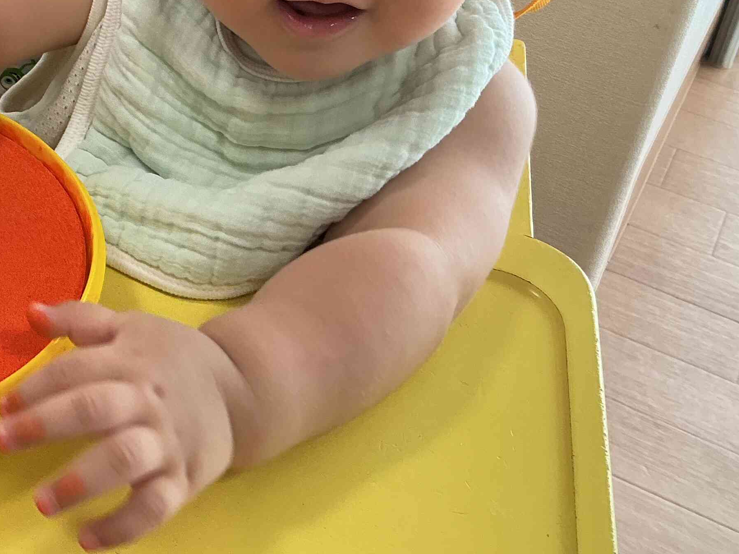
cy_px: 65
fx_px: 1388
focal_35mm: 65
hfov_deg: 29.0
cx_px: 122
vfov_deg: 22.1
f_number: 1.8
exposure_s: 1/120
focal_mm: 3
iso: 50
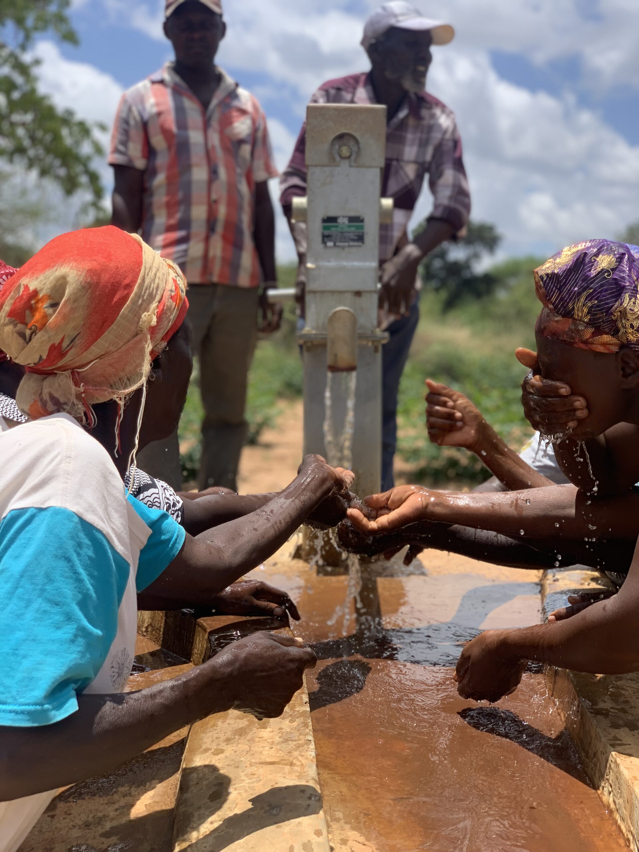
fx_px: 1280
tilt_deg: -1.5
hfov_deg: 28.0
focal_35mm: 52
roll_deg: +0.0
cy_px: 426
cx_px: 320
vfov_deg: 36.8
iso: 16
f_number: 2.4
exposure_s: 1/872
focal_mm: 6
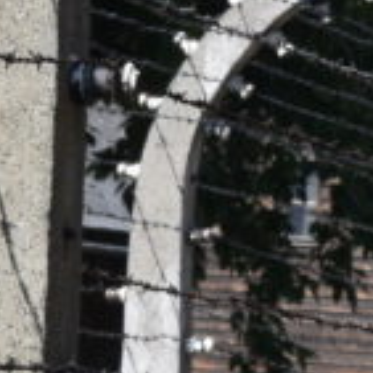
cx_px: 577
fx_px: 8181
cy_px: 275
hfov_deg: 2.6
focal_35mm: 671
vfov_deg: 2.6
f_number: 8
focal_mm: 55
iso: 220
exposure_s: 1/250
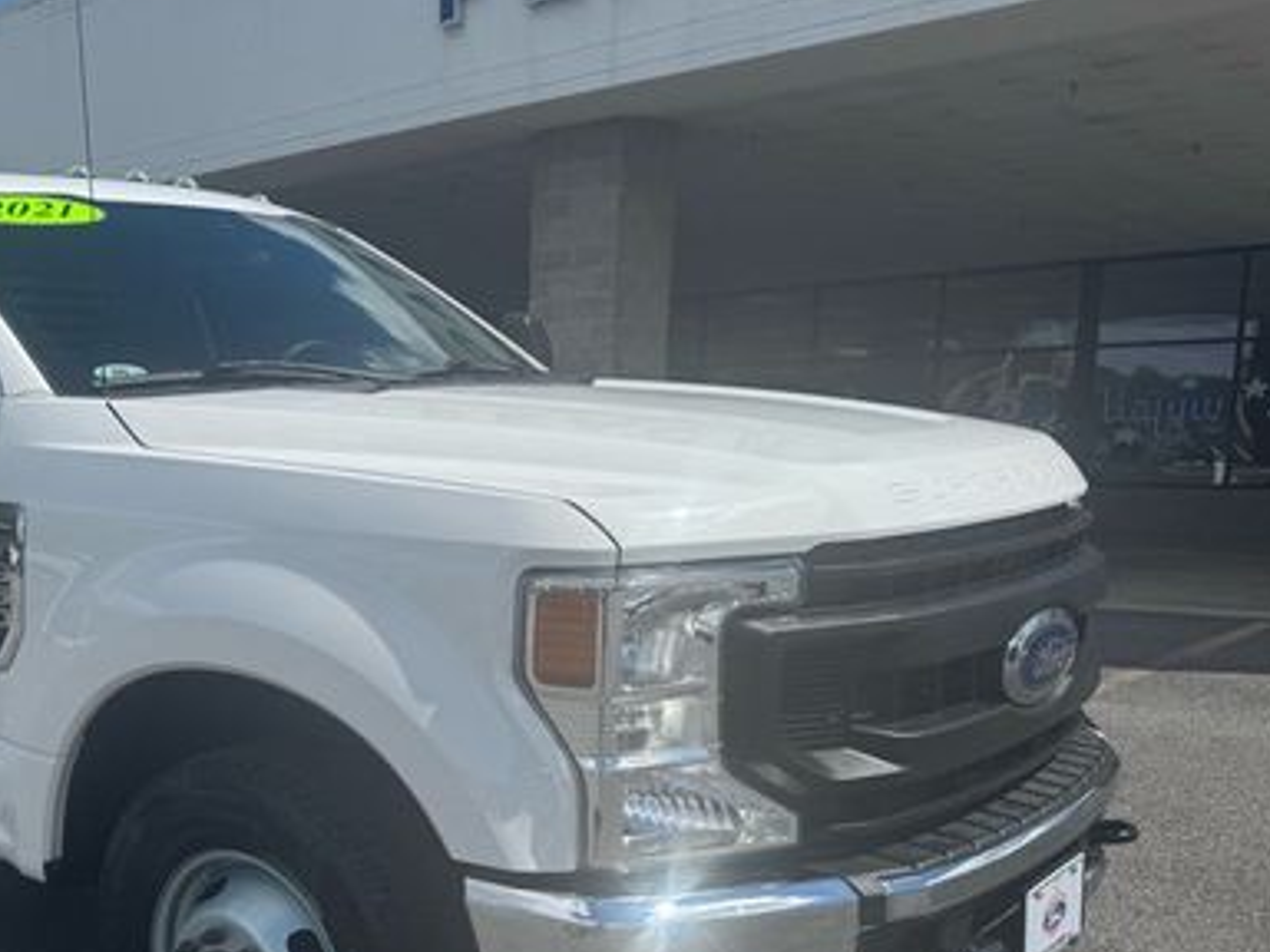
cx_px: 232
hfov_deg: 44.2
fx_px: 1468
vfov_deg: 35.4
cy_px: 684
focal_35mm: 40
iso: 80
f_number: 1.78
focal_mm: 6.76
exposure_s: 1/5814
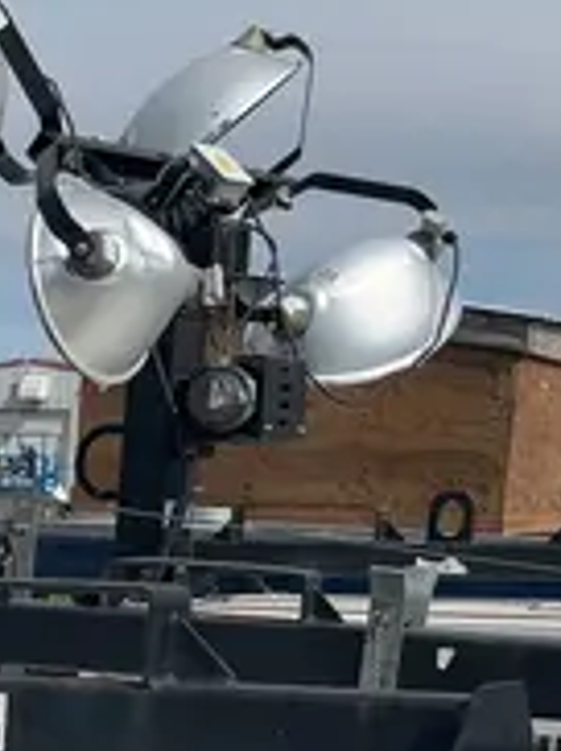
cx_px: -441
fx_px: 2274
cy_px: 1001
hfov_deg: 12.8
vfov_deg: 17.5
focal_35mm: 105
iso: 50
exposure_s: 1/9091
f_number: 1.6
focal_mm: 5.1
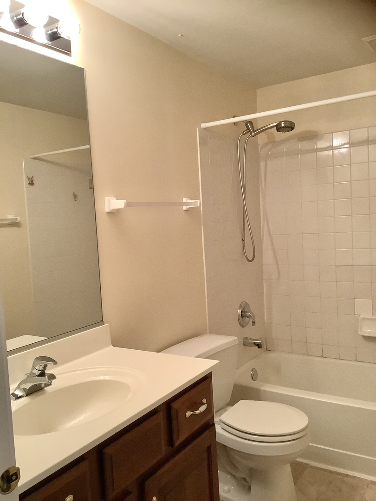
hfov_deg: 45.4
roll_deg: +2.6
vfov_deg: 58.4
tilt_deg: -4.0
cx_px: 188
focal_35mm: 31
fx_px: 449
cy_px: 250
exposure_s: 1/60
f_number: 2.4
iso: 250
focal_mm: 3.3
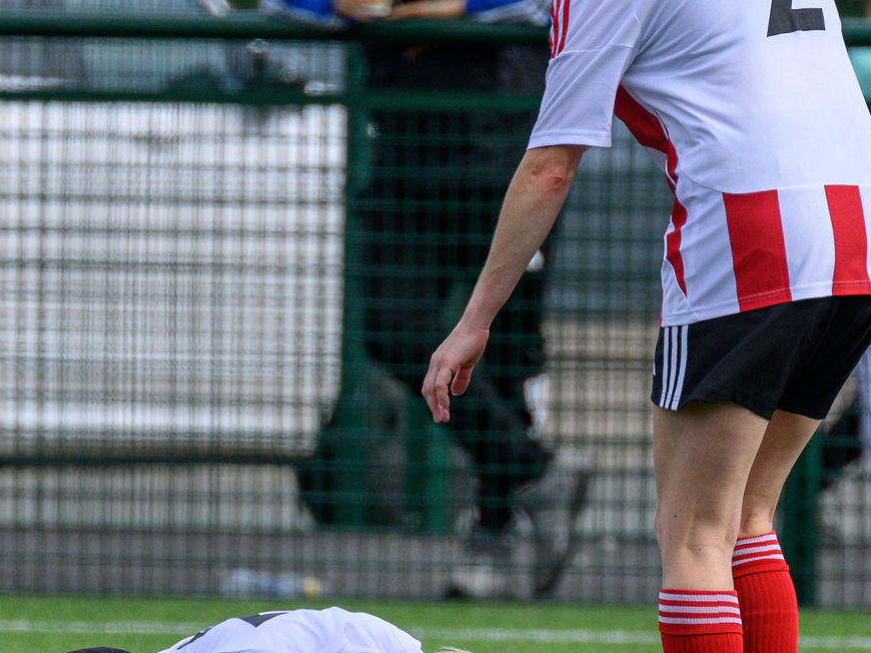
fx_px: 37355
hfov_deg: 1.3
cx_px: 505
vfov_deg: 1.0
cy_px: 690
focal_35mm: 1485
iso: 640
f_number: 5.6
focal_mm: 400
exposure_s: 1/1600
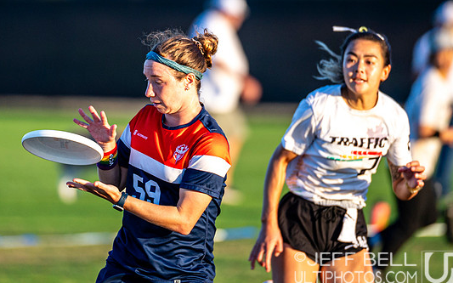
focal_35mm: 594
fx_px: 7333
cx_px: 191
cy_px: 16
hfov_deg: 3.5
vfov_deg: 2.2
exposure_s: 1/1250
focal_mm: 300
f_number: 3.2
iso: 250
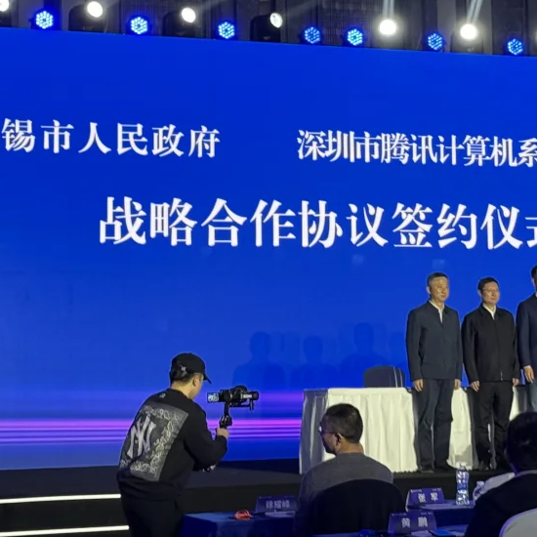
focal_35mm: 111
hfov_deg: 15.6
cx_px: 427
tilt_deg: +7.3
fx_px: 1948
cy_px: 128
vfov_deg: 15.6
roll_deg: +1.3
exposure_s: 1/60
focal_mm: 6.76
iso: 200
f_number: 1.78
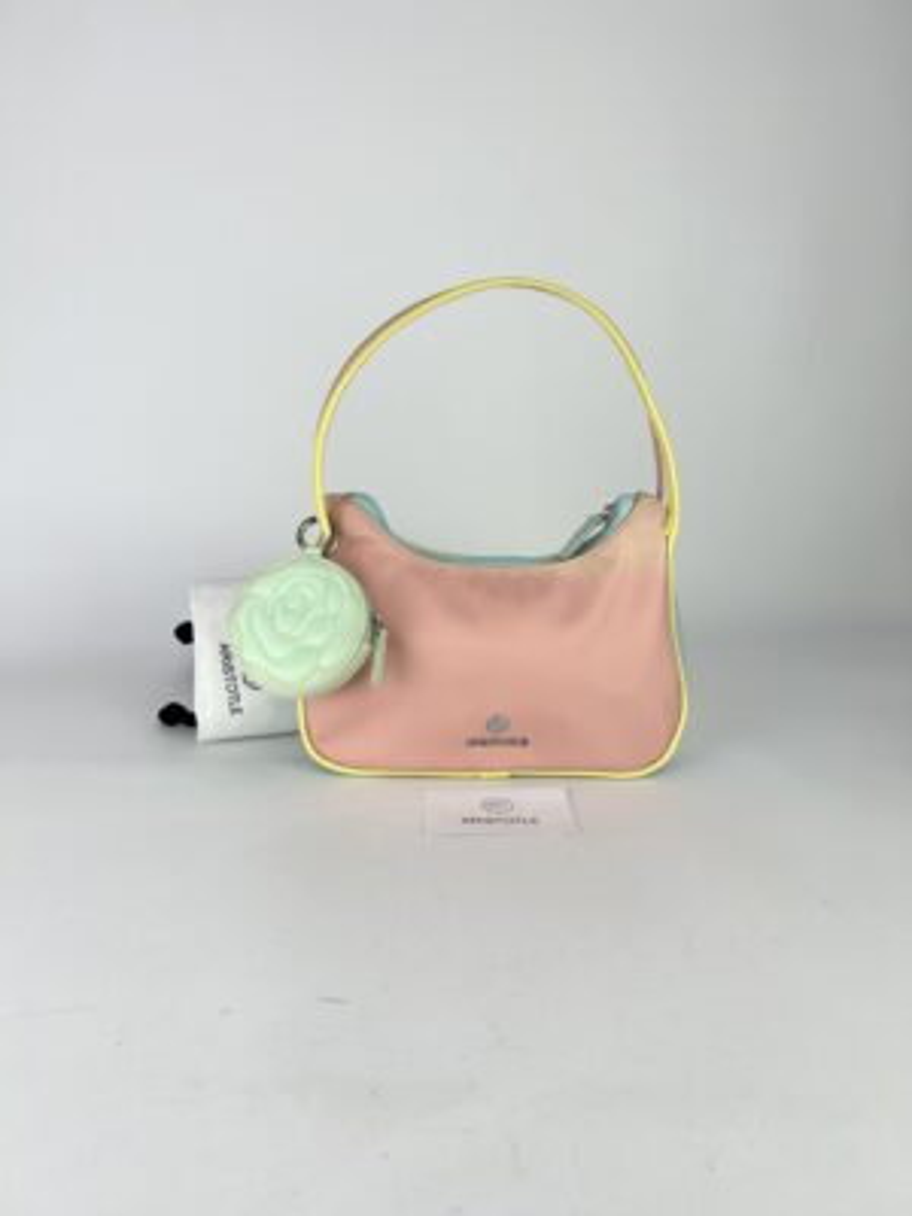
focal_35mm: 26
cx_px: 456
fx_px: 913
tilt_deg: -15.0
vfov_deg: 67.3
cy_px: 608
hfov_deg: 53.1
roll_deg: -2.0
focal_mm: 5.7
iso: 50
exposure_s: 1/344
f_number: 1.5
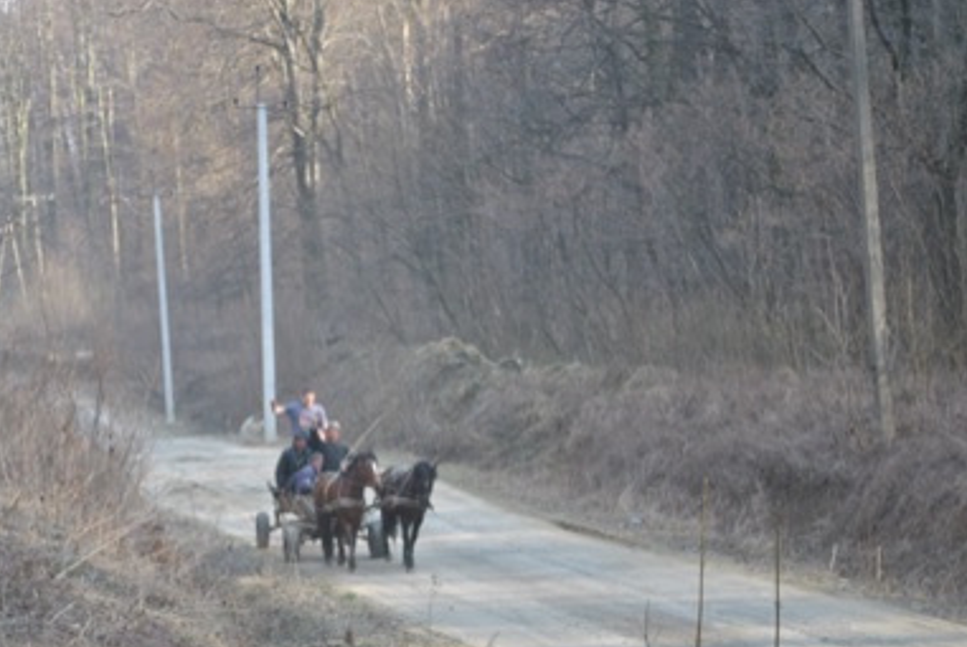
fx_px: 3030
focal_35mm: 113
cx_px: 327
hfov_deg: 18.1
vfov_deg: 12.2
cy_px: 426
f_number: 5.6
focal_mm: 55
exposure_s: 1/125
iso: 250
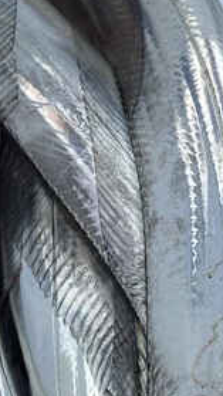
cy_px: 361
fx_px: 841
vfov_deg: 25.6
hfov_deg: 15.1
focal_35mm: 80
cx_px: 65
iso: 80
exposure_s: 1/3356
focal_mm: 6.86
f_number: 1.78
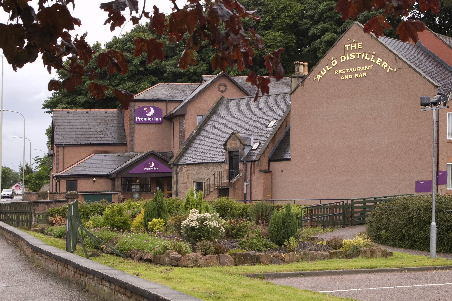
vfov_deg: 23.7
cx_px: 226
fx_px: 715
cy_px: 150
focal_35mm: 57
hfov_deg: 35.1
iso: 200
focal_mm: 38
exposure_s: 1/50
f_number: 10
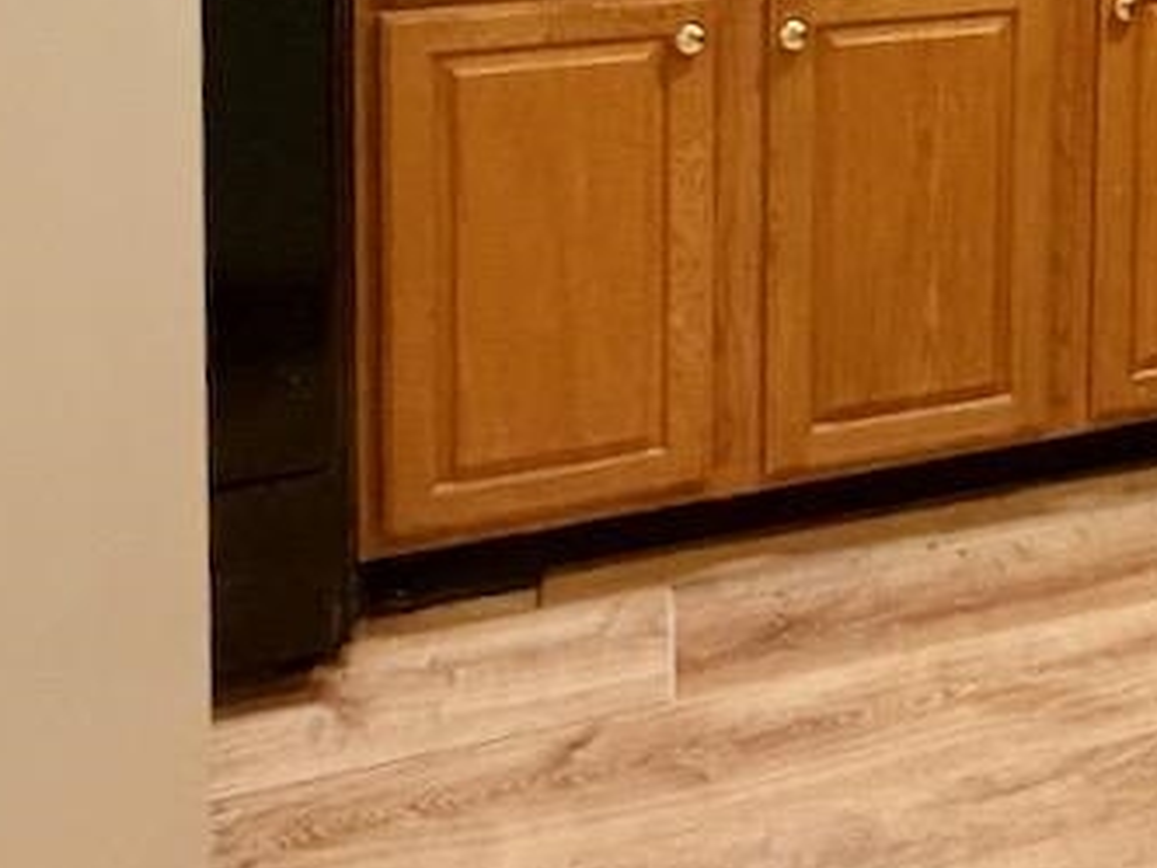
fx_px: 1805
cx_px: 1512
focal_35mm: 54
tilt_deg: -4.4
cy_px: -390
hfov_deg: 28.8
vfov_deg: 22.7
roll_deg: +0.7
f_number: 2.2
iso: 400
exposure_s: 1/60
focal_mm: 2.22
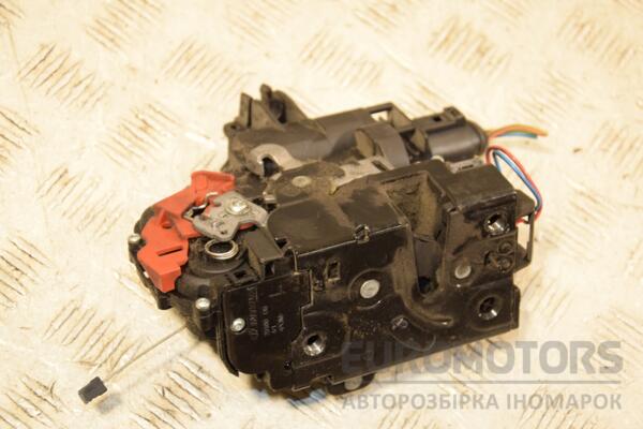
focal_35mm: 78
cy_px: 214
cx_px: 322
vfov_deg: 17.5
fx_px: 1393
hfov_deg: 26.0
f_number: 5
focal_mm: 52
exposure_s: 1/125
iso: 800
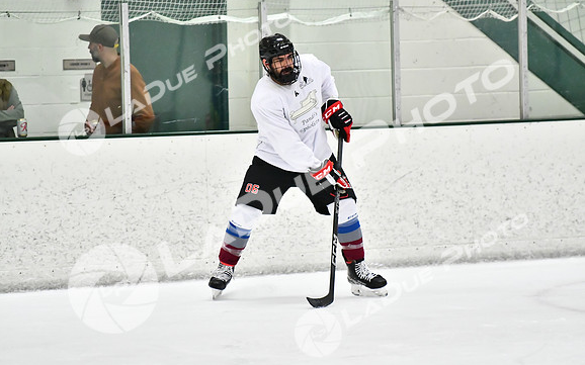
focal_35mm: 307
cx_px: 292
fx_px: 4894
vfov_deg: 4.3
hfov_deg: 6.8
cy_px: 185
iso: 6400
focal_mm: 200
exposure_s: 1/1600
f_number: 2.8
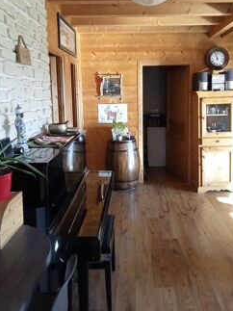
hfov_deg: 38.5
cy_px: 131
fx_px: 332
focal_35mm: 37
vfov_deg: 50.0
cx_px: 135
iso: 405
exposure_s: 1/33.3
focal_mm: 3.46
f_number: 2.2
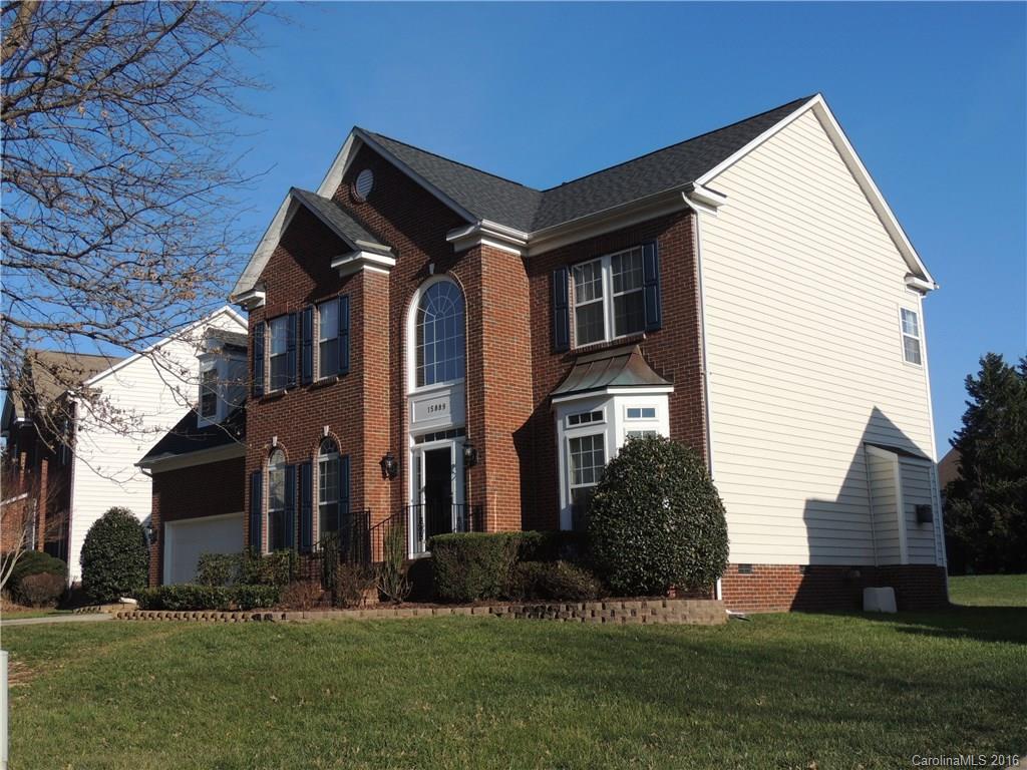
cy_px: 385
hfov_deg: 46.8
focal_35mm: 40
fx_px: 1187
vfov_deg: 36.0
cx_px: 514
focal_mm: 7.1
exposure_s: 1/1250
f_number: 3.7
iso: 100
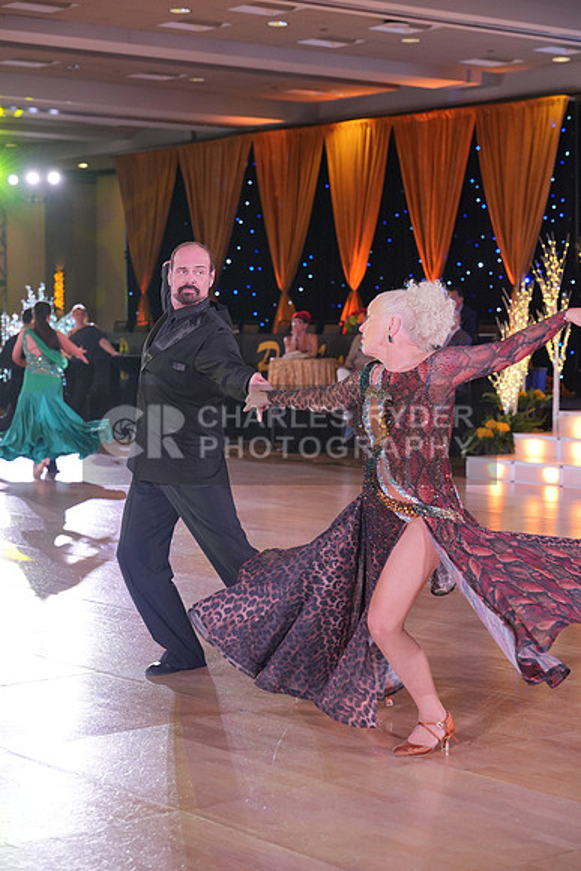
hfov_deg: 18.9
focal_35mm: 72
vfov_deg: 28.1
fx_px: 1742
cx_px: 290
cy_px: 436
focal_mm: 72
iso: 2000
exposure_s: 1/400
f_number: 4
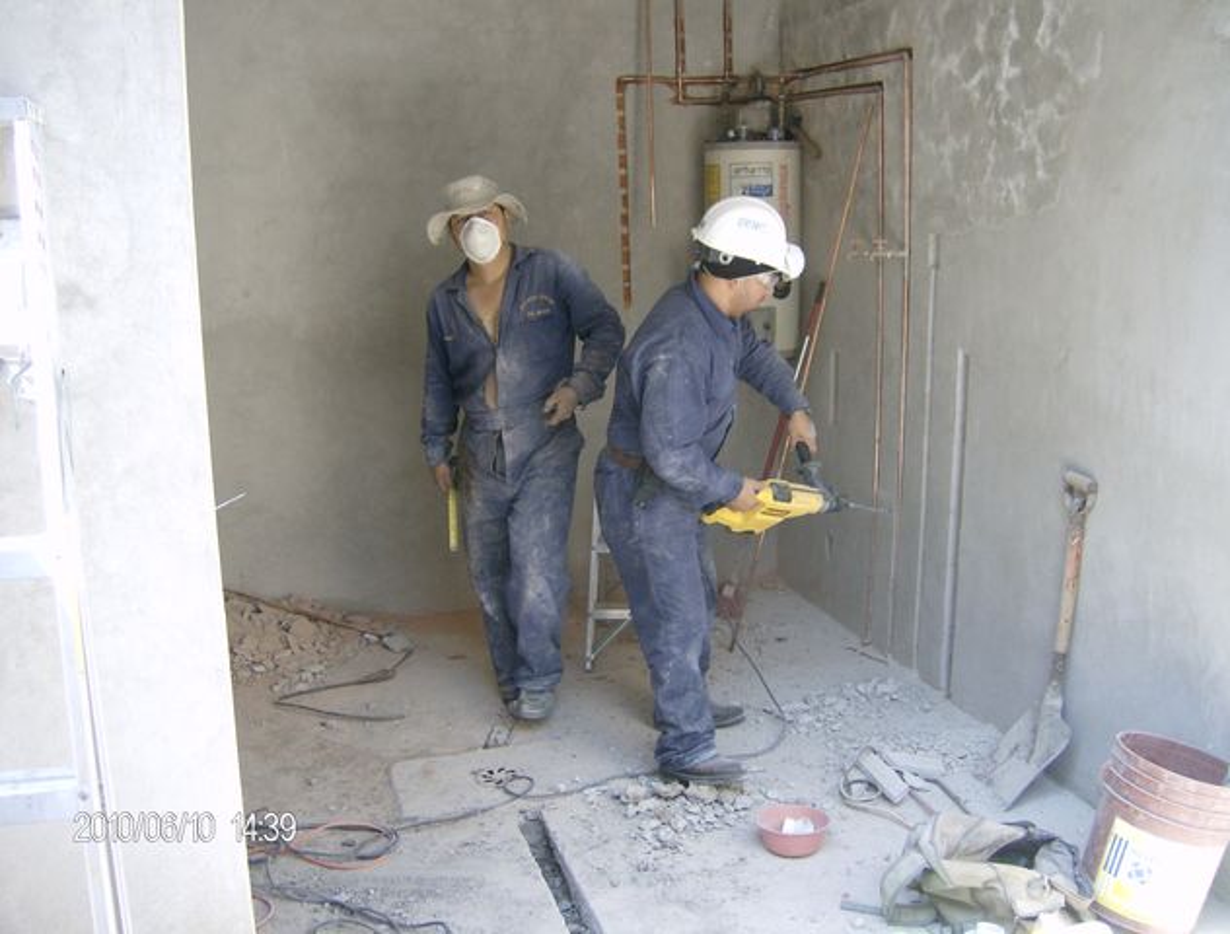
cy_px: 467
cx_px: 615
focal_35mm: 36
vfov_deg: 40.0
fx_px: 1285
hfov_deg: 51.2
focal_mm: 6
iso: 100
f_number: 2.8
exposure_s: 1/129
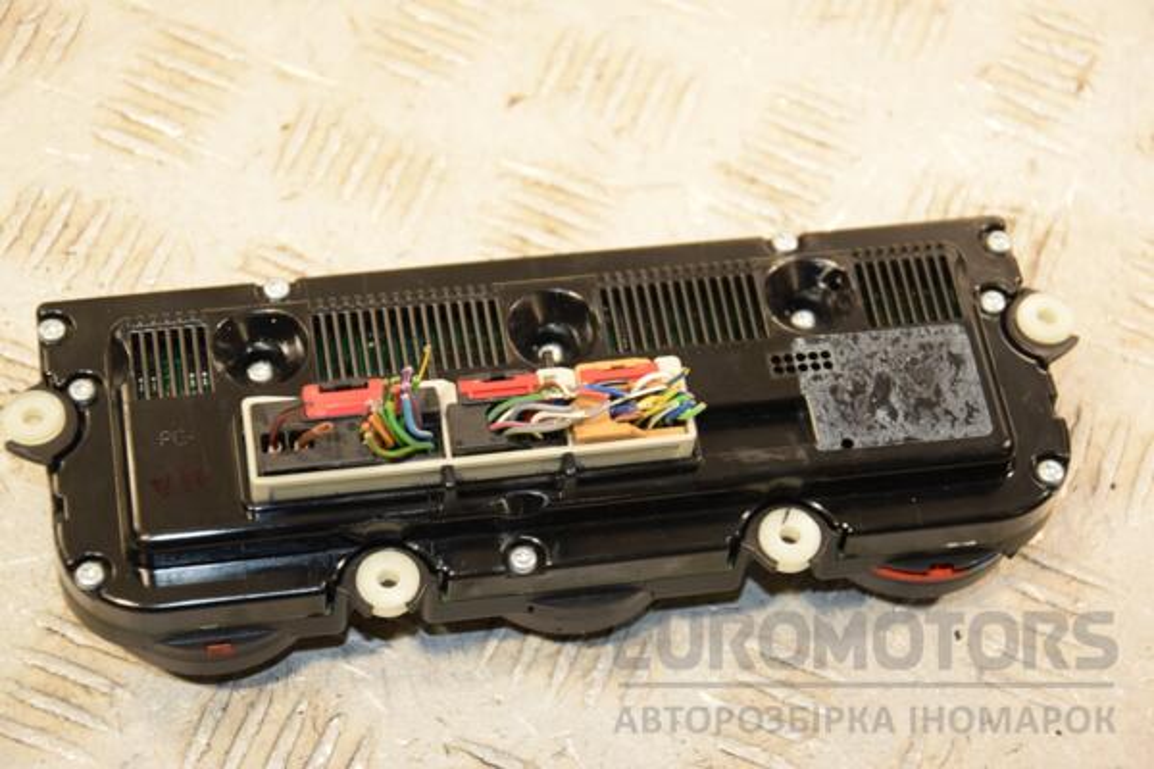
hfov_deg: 20.6
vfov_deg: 13.8
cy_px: 384
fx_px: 3173
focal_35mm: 99
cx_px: 577
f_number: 5.3
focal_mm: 66
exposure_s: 1/160
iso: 800
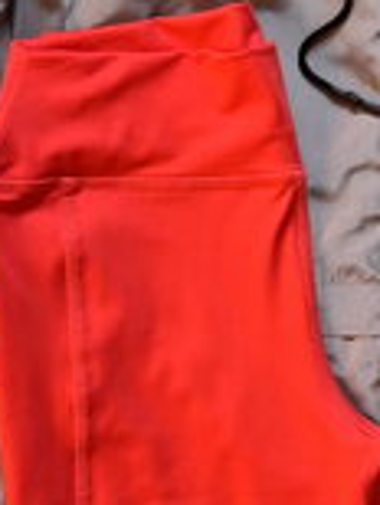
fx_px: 1314
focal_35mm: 90
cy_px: 212
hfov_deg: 16.0
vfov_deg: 21.7
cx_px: 406
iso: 100
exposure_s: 1/121
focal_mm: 5.7
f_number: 1.5
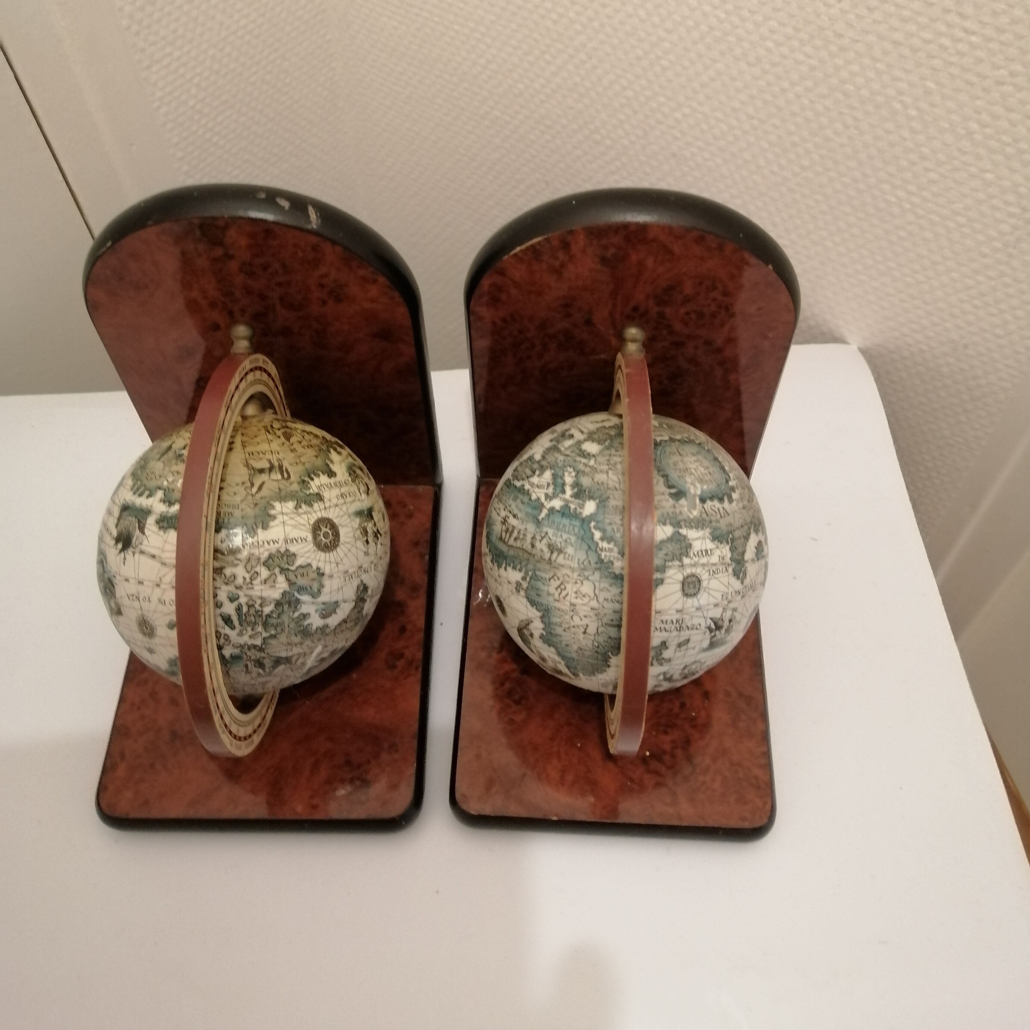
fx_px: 1044
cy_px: 359
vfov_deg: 51.7
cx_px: 521
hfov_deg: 52.5
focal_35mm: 31
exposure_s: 1/50
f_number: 1.8
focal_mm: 3.96
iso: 500
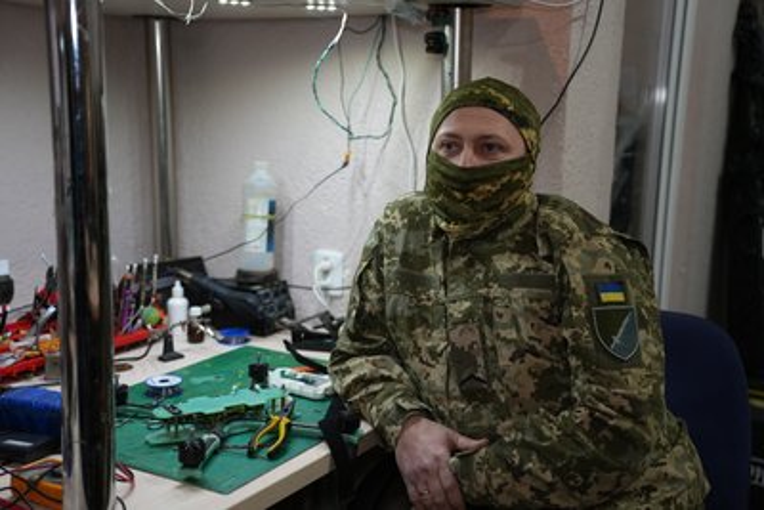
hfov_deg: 47.4
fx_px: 870
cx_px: 382
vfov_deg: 32.7
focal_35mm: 41
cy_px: 255
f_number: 2.8
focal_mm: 41
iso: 2000
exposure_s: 1/160
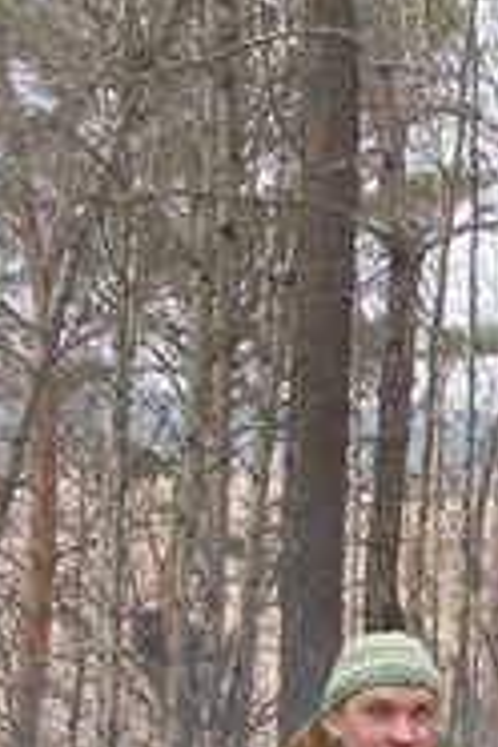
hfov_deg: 8.4
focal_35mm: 149
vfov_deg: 13.5
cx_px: 1201
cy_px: 821
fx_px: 3092
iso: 80
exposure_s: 1/180
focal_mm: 6.3
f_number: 2.8
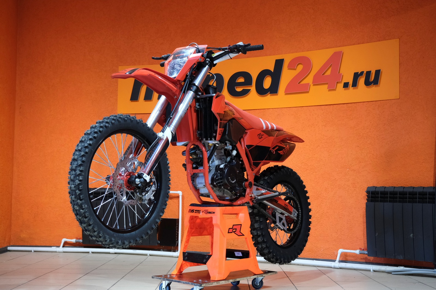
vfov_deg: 27.5
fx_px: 593
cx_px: 218
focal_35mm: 49
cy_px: 145
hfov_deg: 40.3
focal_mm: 32.5
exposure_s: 1/100
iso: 2000
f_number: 4
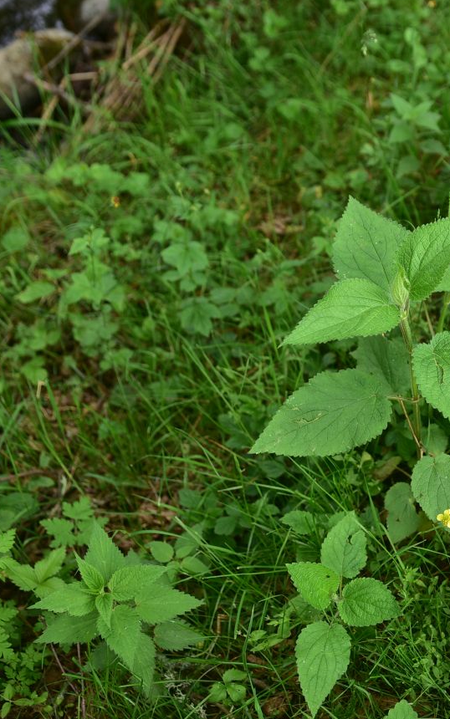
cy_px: 358
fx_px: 1510
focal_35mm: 77
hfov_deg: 16.7
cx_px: 431
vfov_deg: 26.8
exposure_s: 1/125
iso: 250
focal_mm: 50
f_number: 3.5
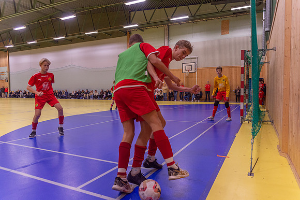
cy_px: 100
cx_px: 150
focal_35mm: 25
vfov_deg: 52.0
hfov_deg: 72.5
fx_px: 205
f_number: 3.2
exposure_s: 1/400
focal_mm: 24
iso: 1400
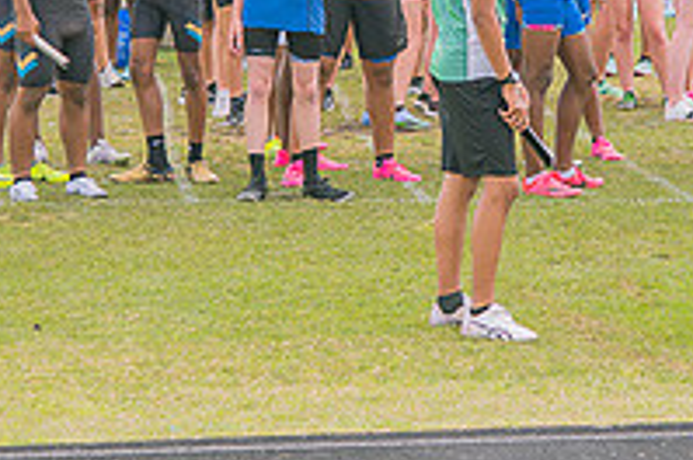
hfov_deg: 9.4
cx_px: 536
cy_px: -3
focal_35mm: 219
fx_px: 4209
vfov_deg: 6.2
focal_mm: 75
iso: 200
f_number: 4
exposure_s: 1/200
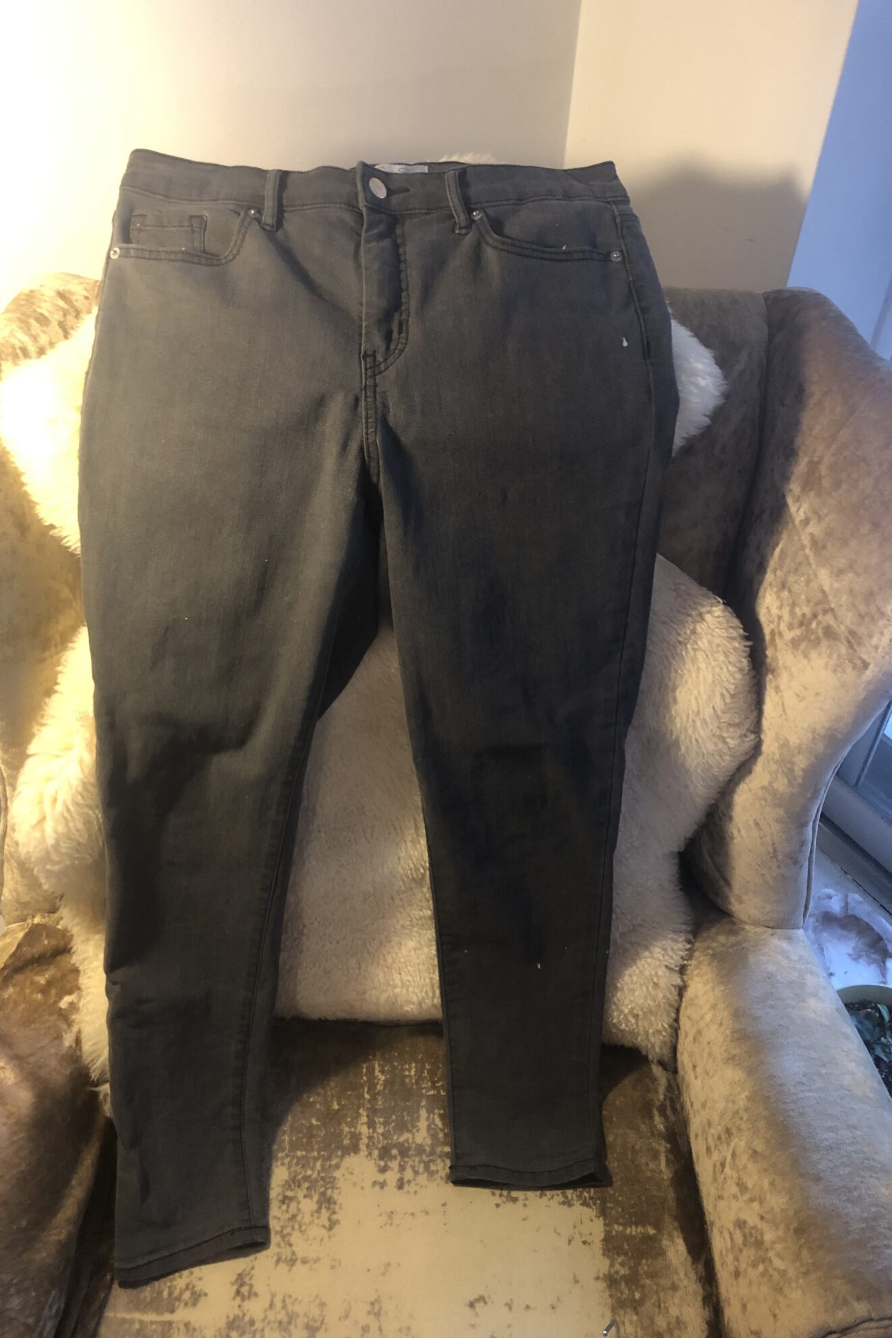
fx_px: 1115
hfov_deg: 43.5
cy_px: 654
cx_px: 378
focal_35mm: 30
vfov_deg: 61.9
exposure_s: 1/13
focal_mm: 3.99
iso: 100
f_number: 1.8
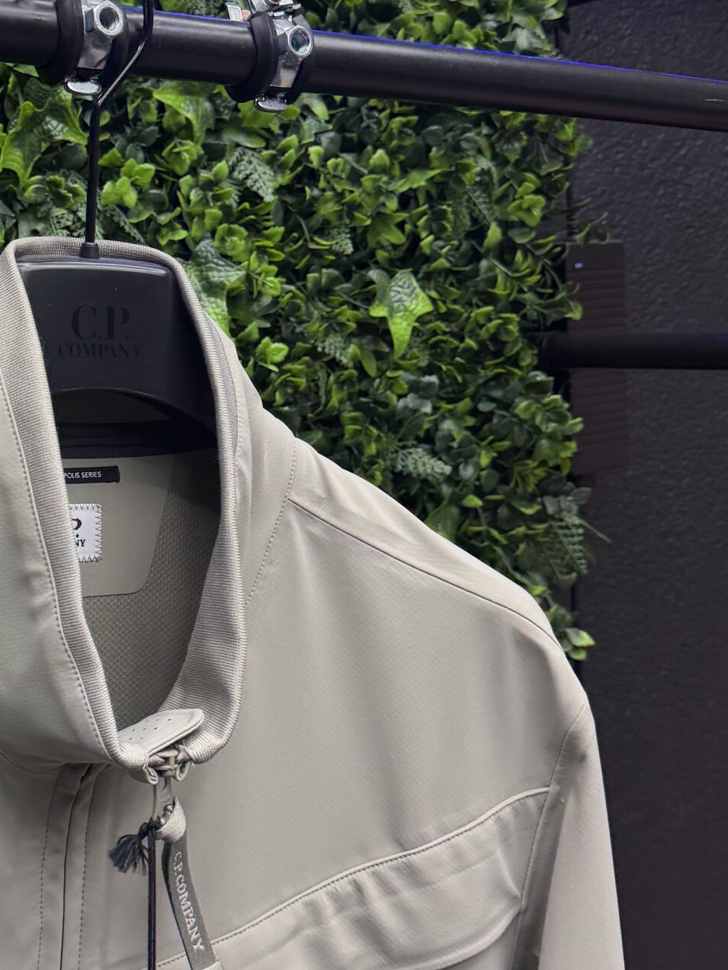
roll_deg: -3.4
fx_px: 1346
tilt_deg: -2.6
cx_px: 99
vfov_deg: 39.6
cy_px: 440
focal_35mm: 48
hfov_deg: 29.3
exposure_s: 1/126
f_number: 1.78
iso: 200
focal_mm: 6.76
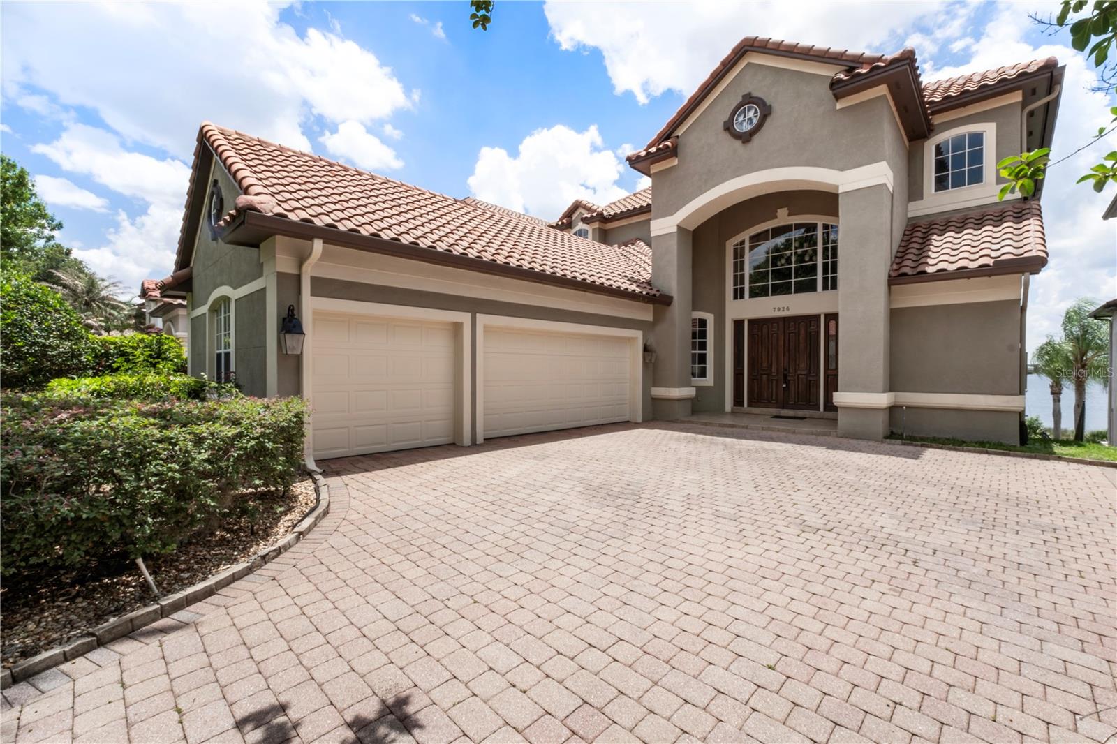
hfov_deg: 100.4
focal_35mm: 15
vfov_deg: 77.3
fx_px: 465
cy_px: 372
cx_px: 558
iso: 125
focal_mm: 10
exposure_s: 1/25
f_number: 20
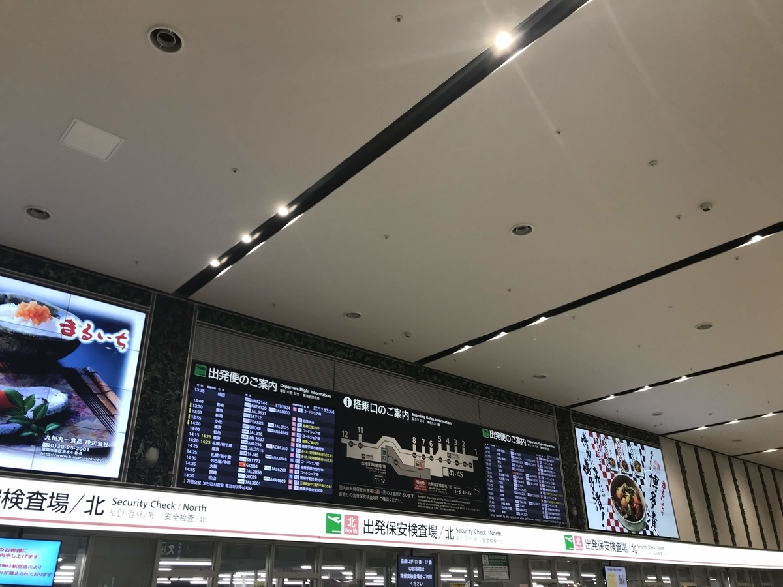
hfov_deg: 63.4
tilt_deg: +26.3
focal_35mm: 28
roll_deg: +0.0
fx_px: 633
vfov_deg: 49.7
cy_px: 294
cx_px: 392
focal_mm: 3.99
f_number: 1.8
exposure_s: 1/60
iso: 32
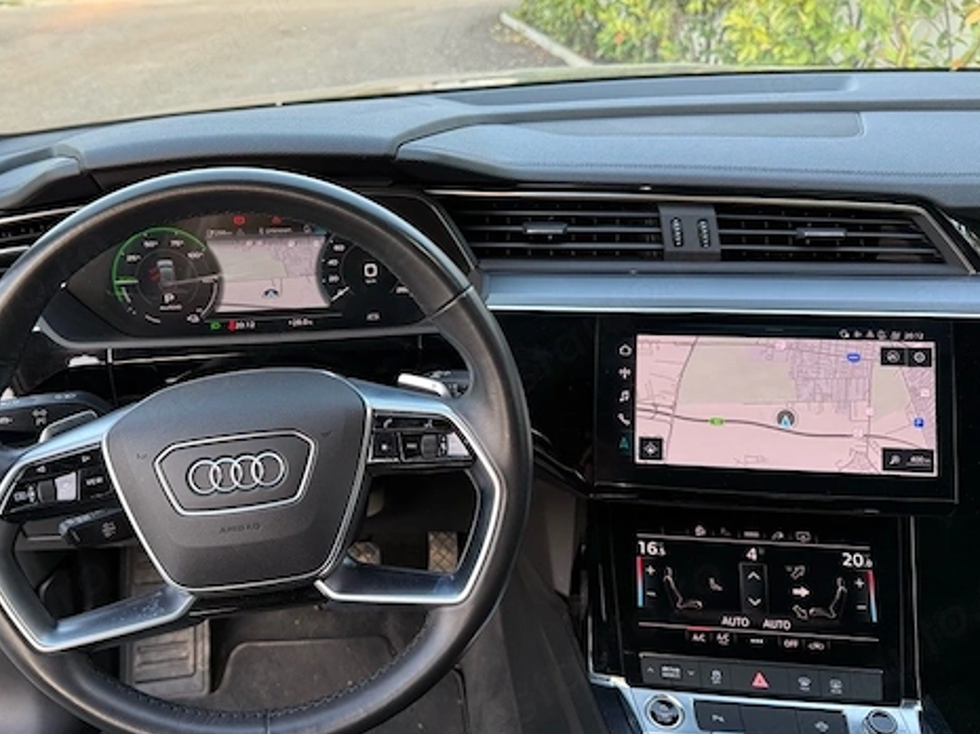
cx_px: 381
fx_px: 877
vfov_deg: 45.4
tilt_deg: -25.7
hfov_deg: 57.8
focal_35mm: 31
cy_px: 346
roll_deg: +1.3
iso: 125
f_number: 1.78
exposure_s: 1/102
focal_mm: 6.76
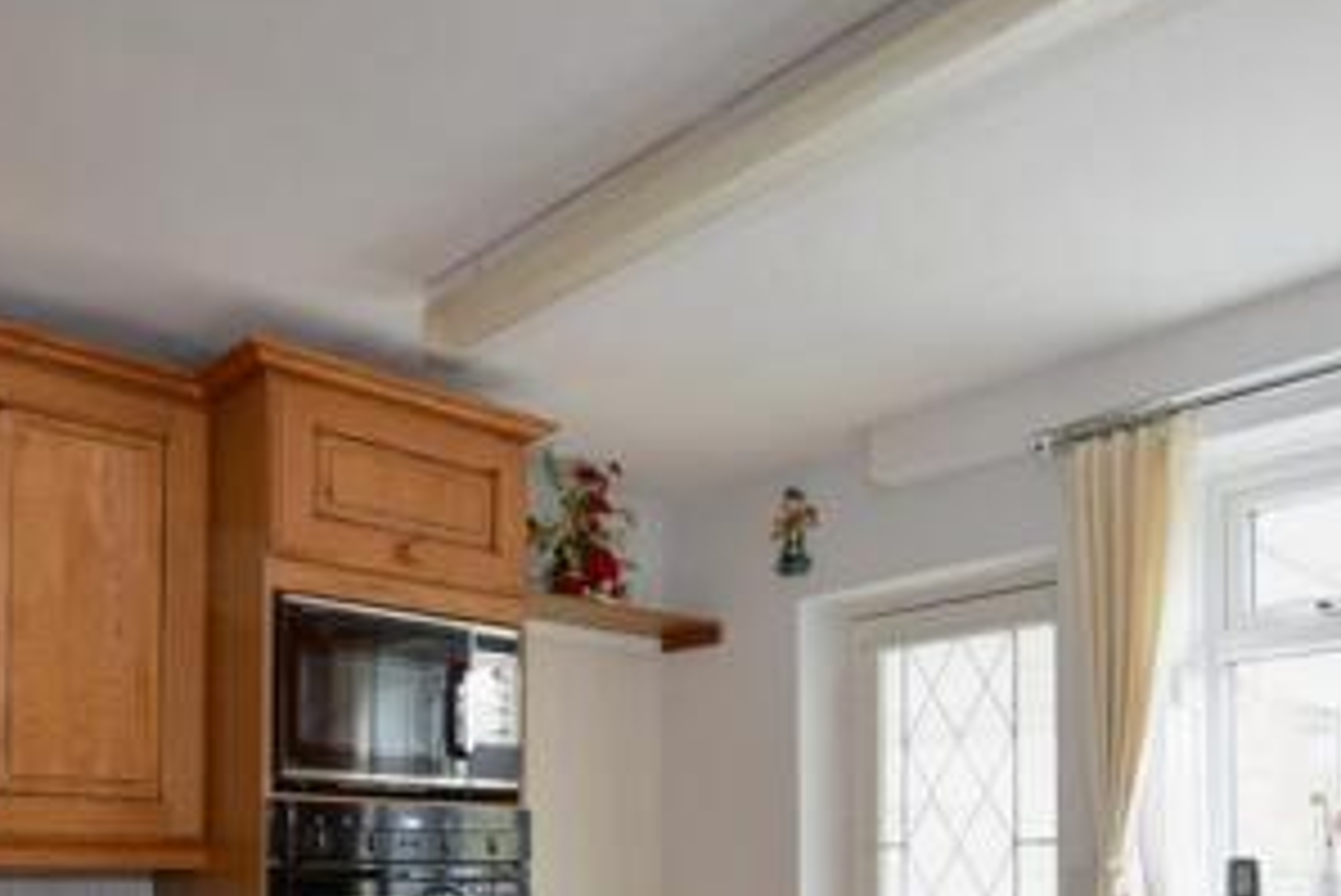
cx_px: 770
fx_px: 1230
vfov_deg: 36.7
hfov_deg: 57.0
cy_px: 858
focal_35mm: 33
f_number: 11
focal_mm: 10
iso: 400
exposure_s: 1
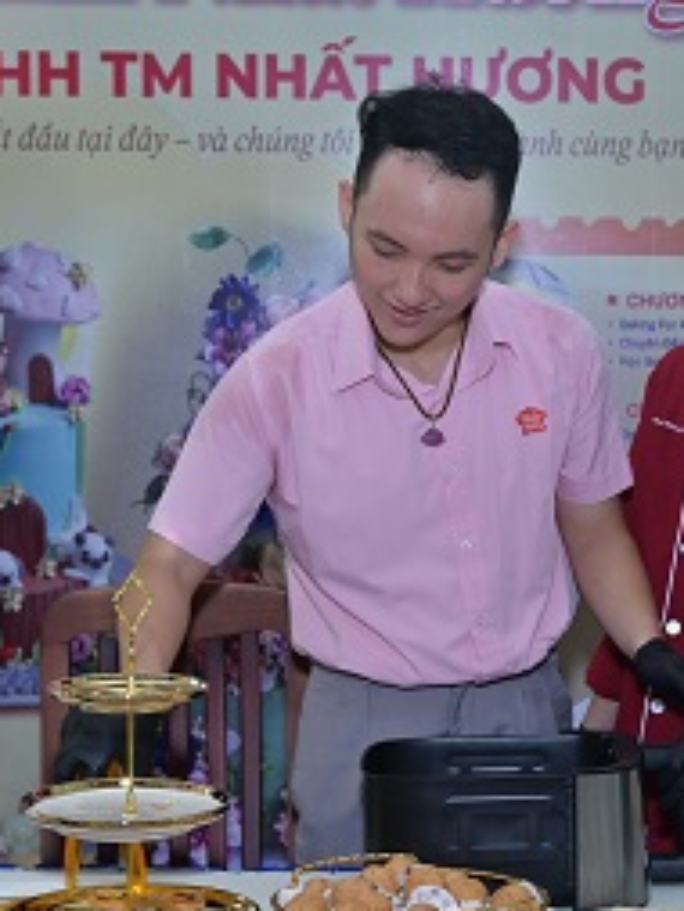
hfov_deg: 20.3
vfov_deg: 26.9
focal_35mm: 72
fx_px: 1895
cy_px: 569
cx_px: 536
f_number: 6.3
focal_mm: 38
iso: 200
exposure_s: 1/160
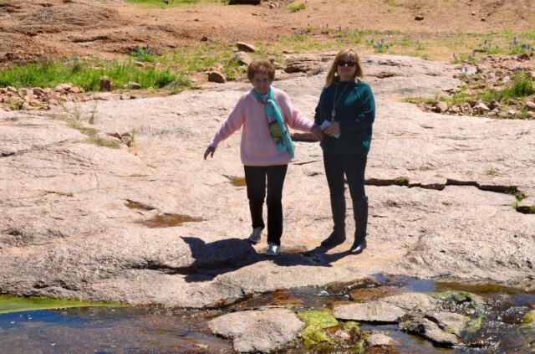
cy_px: 177
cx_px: 268
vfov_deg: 18.8
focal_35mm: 72
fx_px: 1067
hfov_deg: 28.1
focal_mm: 48
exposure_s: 1/200
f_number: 16
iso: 200
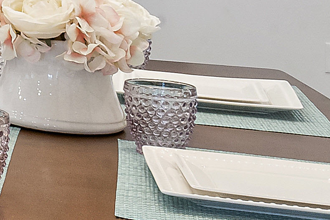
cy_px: -140
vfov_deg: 10.7
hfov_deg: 11.0
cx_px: -656
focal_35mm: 122
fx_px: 1119
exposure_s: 1/2.5
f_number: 18
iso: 400
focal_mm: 16
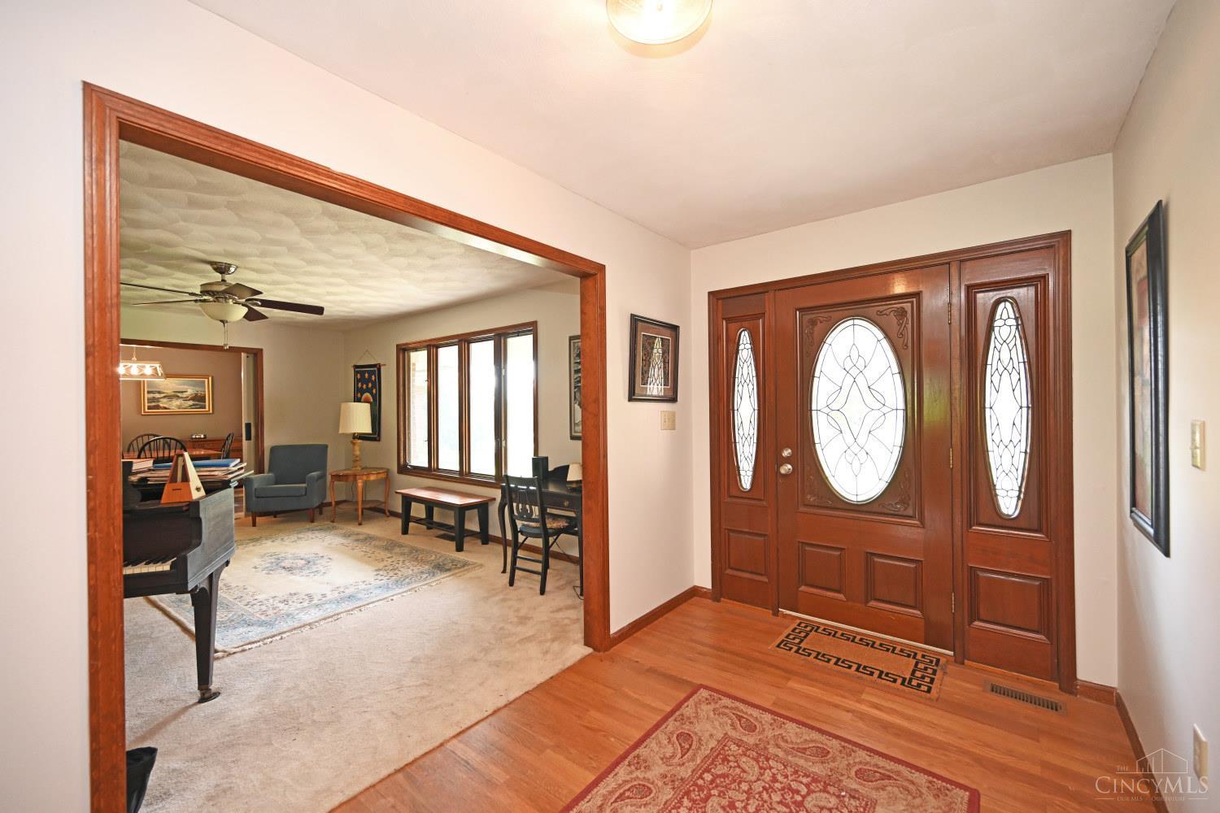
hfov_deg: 104.3
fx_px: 474
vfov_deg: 81.2
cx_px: 610
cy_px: 406
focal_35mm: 14
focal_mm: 14
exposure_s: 1/60
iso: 900
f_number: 4
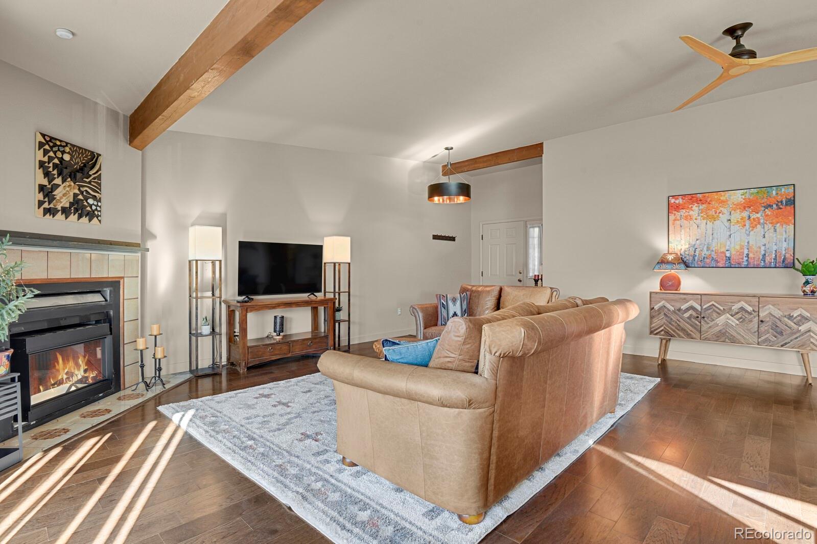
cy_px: 272
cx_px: 408
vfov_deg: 70.4
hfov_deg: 93.3
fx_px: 386
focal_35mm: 17
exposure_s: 3
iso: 250
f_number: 8
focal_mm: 17
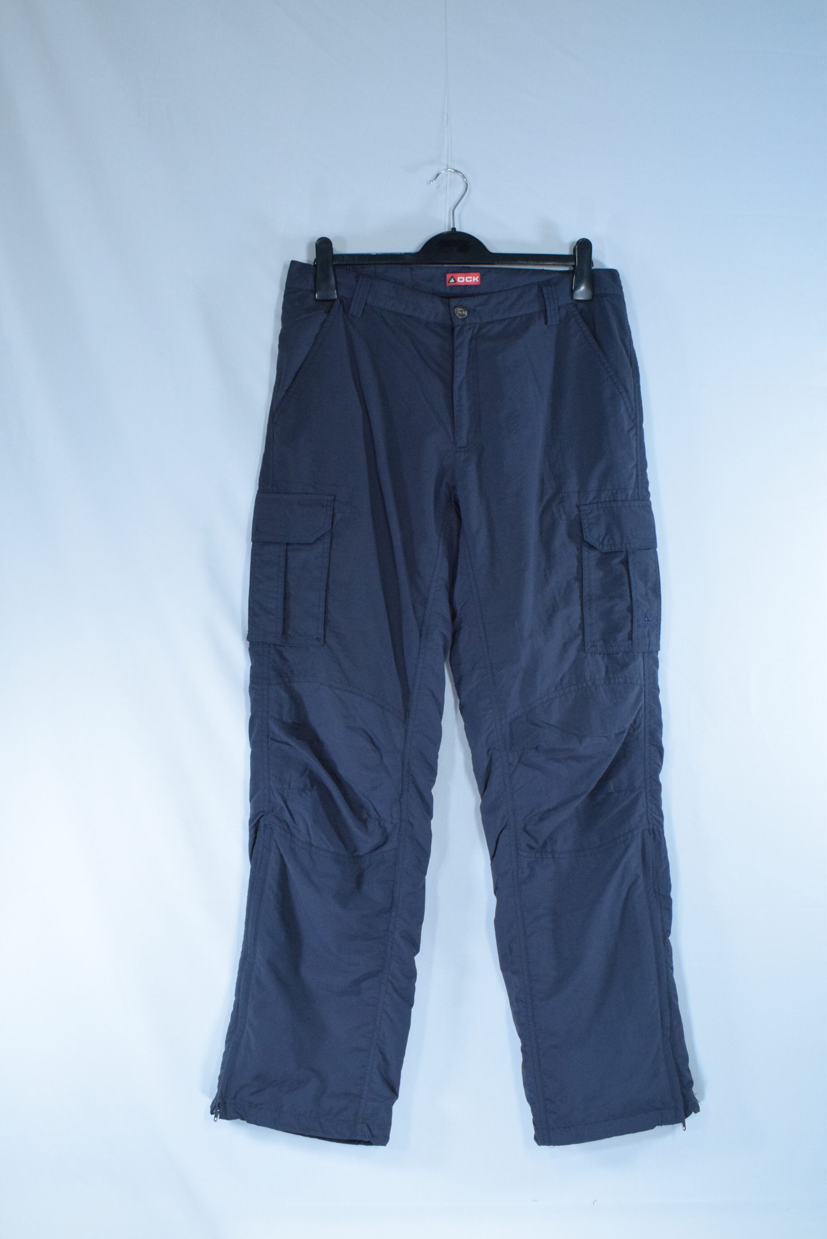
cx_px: 414
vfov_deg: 55.1
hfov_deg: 38.4
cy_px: 620
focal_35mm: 34
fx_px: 1188
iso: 3200
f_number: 9
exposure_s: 1/250
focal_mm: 23
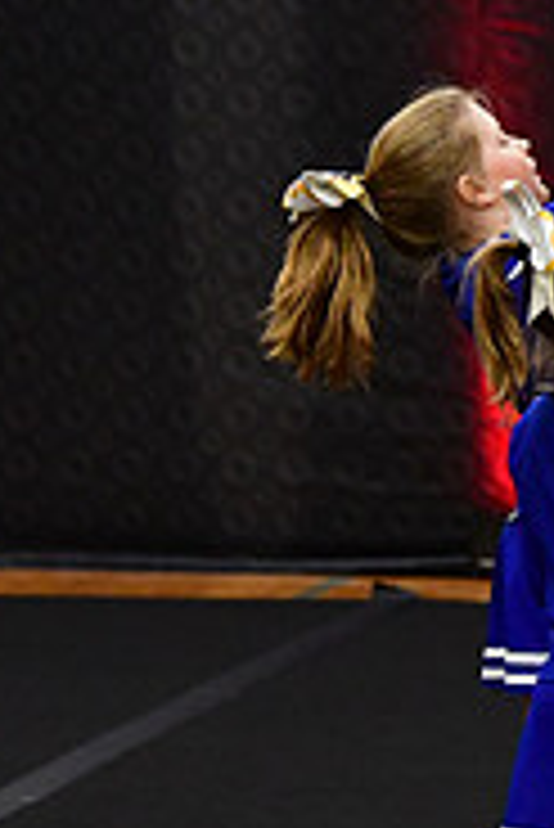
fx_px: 11404
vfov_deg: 4.2
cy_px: 2
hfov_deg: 2.8
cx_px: 1275
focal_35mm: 495
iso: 4000
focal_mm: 105
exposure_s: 1/800
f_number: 2.8
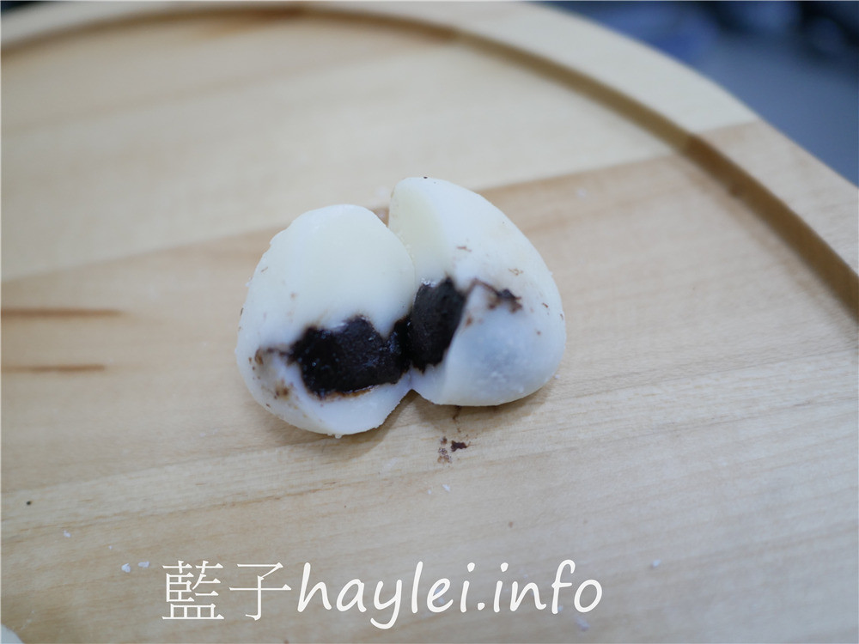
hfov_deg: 60.0
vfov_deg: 46.8
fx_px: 744
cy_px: 322
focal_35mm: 30
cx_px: 430
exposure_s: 1/60
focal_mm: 15
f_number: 1.7
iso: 400
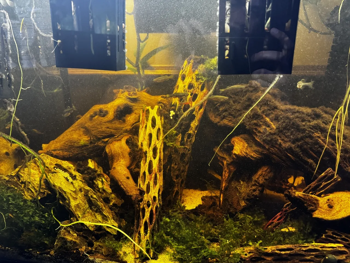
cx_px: 175
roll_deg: +0.2
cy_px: 132
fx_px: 243
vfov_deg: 56.8
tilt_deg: -20.0
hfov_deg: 71.6
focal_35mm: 24
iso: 640
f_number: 1.78
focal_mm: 6.76
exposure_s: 1/60
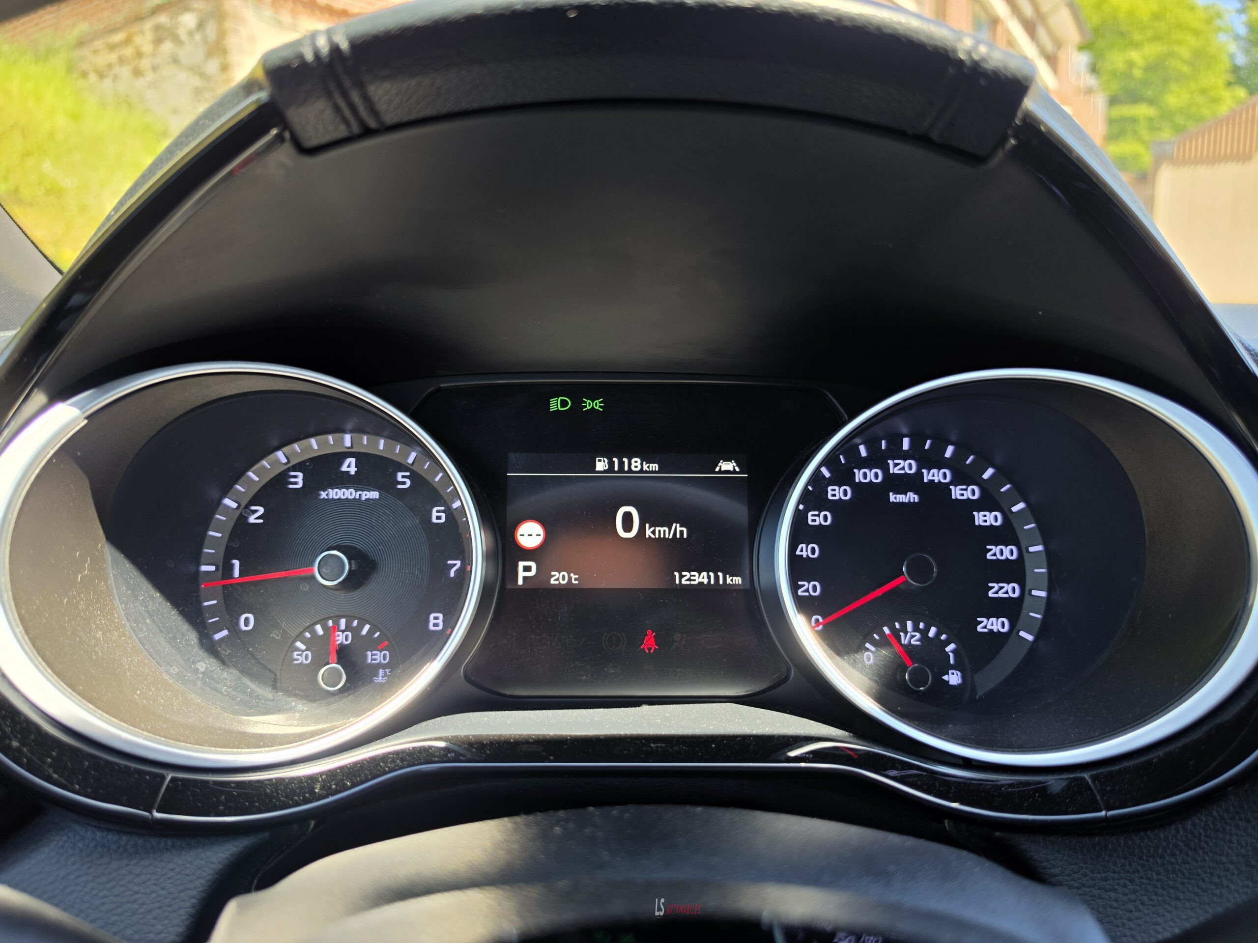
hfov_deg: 73.9
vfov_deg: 58.9
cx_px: 629
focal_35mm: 23
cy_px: 472
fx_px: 836
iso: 32
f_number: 1.4
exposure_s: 1/180
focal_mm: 6.5
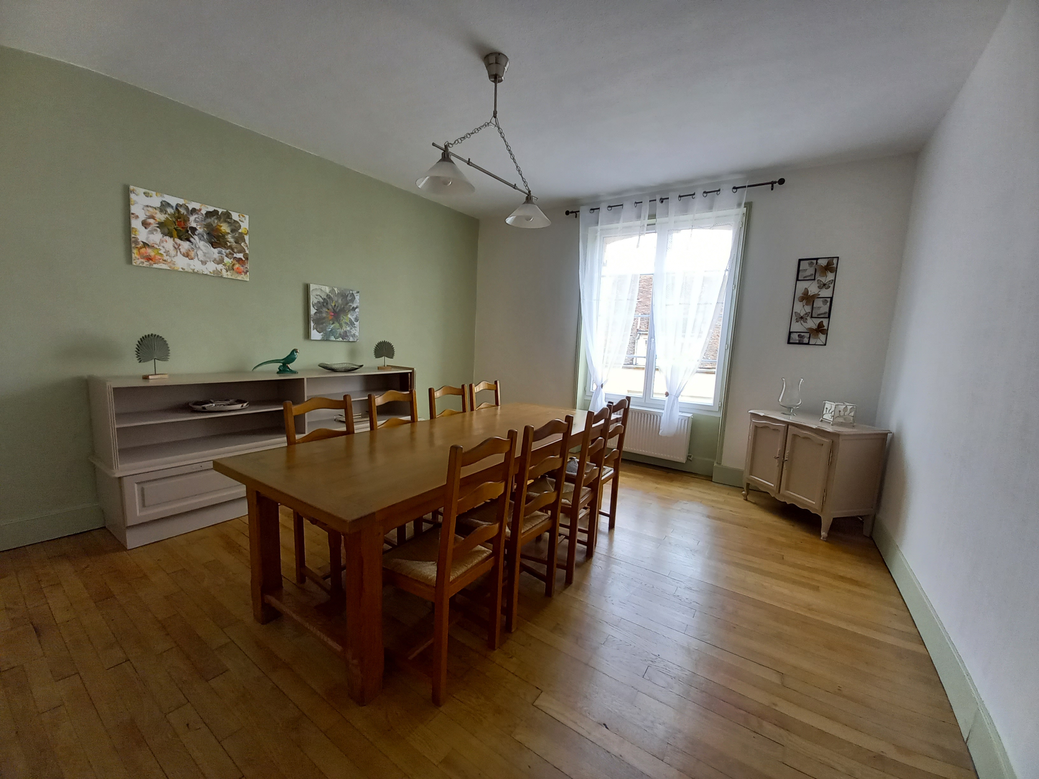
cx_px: 520
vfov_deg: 89.9
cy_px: 390
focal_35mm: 13
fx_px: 390
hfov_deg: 106.2
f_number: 2.2
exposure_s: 1/50
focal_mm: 1.42
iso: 100
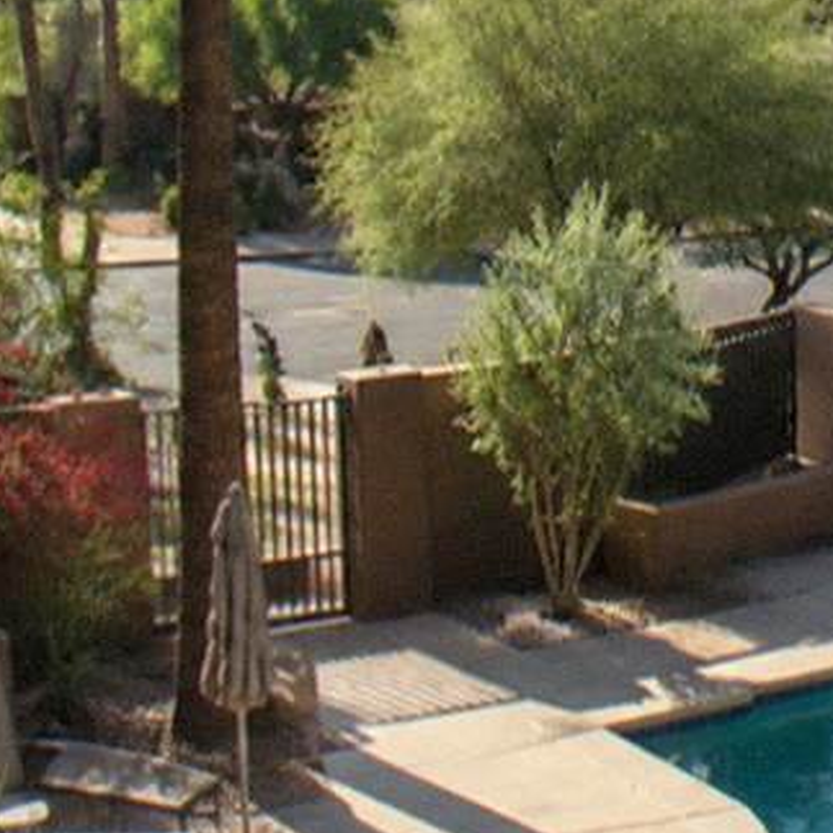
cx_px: 696
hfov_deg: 13.4
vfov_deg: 13.5
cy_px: 343
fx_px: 3512
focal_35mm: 129
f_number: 10
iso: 200
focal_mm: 49
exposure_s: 1/100
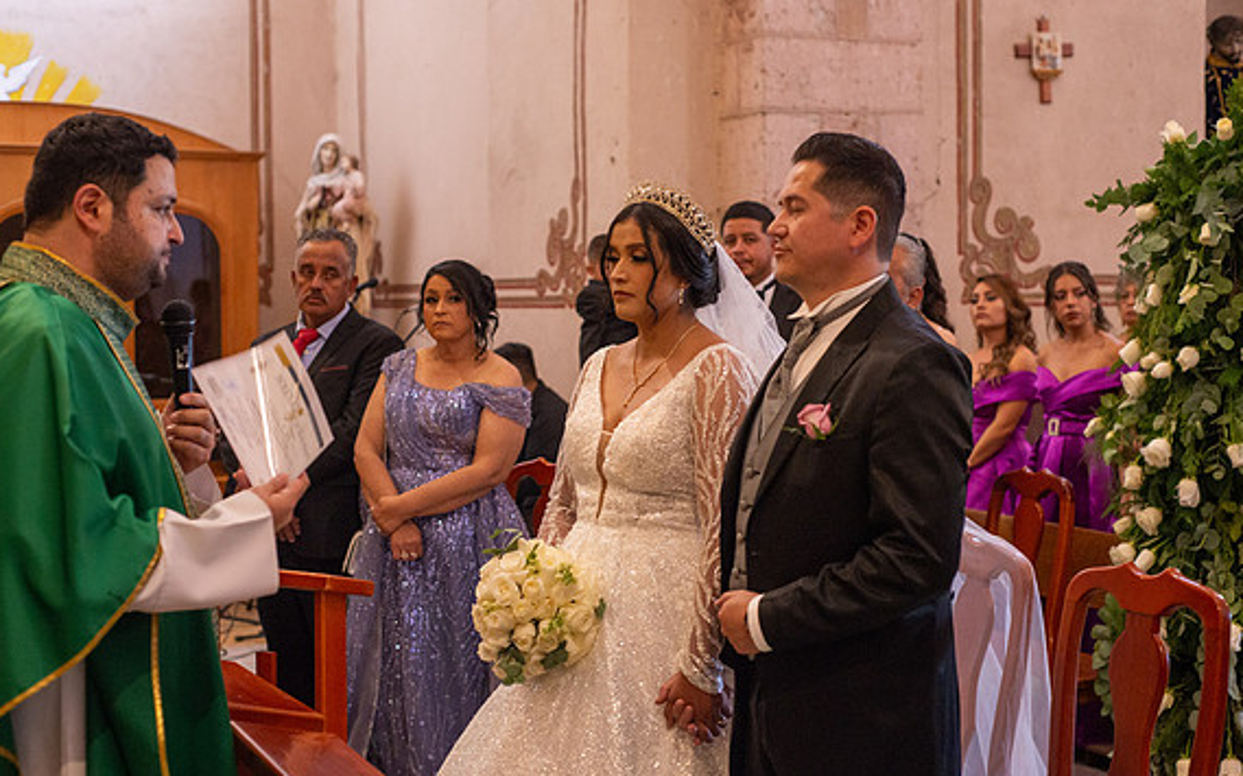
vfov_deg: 24.8
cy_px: 399
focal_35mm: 52
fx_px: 1761
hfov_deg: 38.9
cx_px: 625
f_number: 3.5
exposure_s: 1/125
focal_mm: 50
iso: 2500
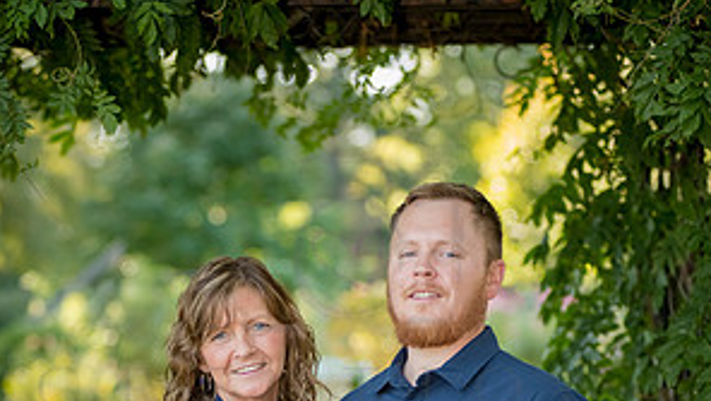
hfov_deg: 13.5
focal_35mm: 159
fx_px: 3000
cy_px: 473
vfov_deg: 7.6
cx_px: 358
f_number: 3.5
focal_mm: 100
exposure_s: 1/320
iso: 800
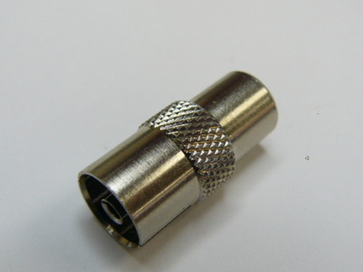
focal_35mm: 50
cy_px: 139
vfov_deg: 29.1
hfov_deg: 38.2
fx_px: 524
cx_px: 192
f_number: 3.2
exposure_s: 1/30
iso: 100
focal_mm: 6
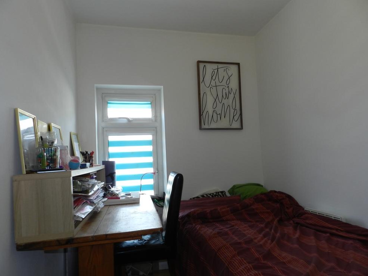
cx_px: 179
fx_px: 255
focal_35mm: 24
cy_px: 144
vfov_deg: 56.8
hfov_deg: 71.6
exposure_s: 1/30
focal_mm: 4
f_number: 3.4
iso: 160
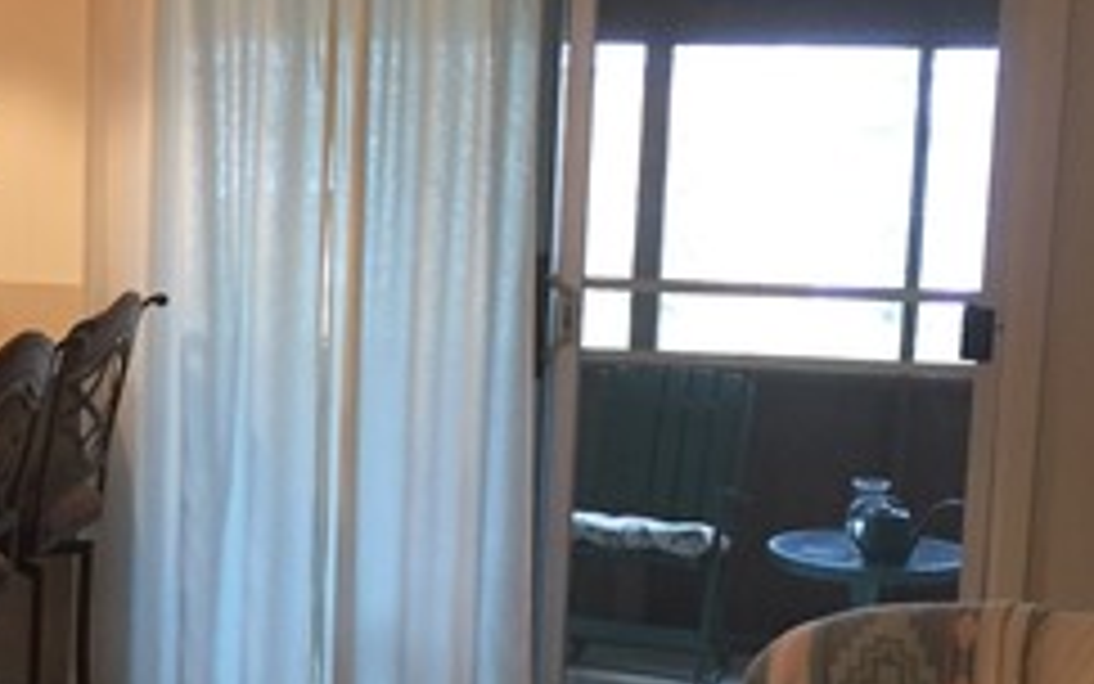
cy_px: 486
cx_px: 113
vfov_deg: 16.1
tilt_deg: -9.8
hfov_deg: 24.8
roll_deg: +0.2
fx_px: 2416
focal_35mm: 81
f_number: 2.2
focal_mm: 4.15
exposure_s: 1/30
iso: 160
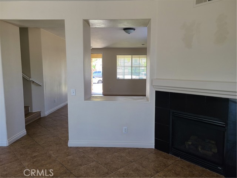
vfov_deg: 53.1
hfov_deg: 67.3
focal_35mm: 26
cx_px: 118
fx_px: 178
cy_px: 89
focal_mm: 5.4
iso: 64
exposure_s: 1/120
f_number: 1.8
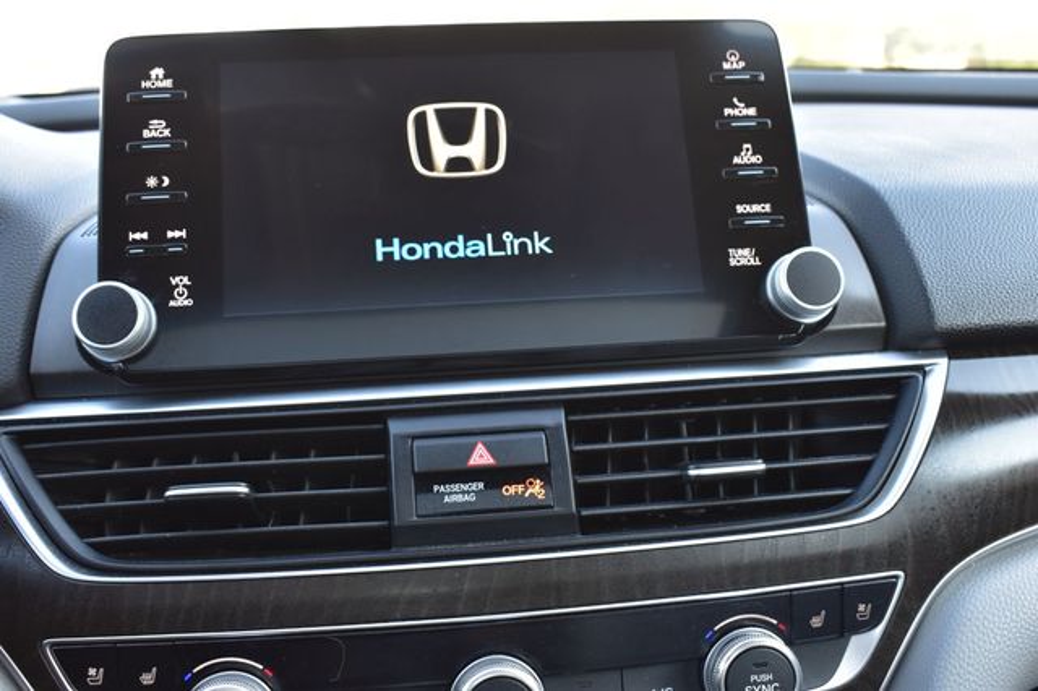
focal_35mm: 38
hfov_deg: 51.3
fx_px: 1081
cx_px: 519
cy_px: 346
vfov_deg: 35.5
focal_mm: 25
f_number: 7.1
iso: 400
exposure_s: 1/25
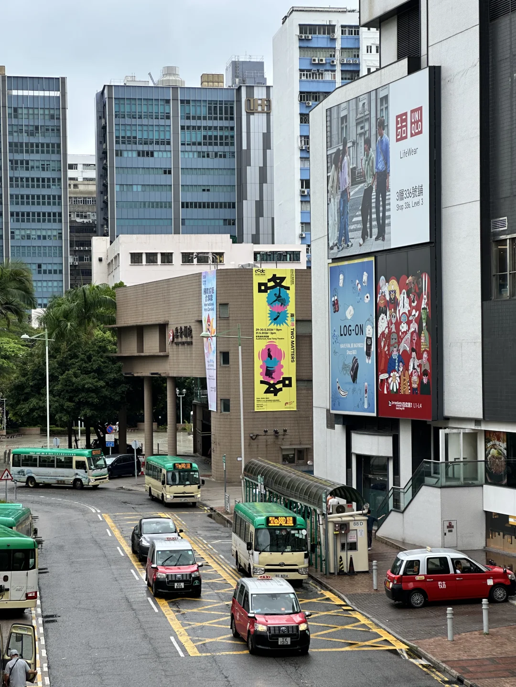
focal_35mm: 77
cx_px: 258
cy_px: 344
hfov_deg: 19.1
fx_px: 1530
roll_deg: -0.5
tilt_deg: +0.4
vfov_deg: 25.3
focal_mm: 9
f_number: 2.8
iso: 32
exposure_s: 1/200
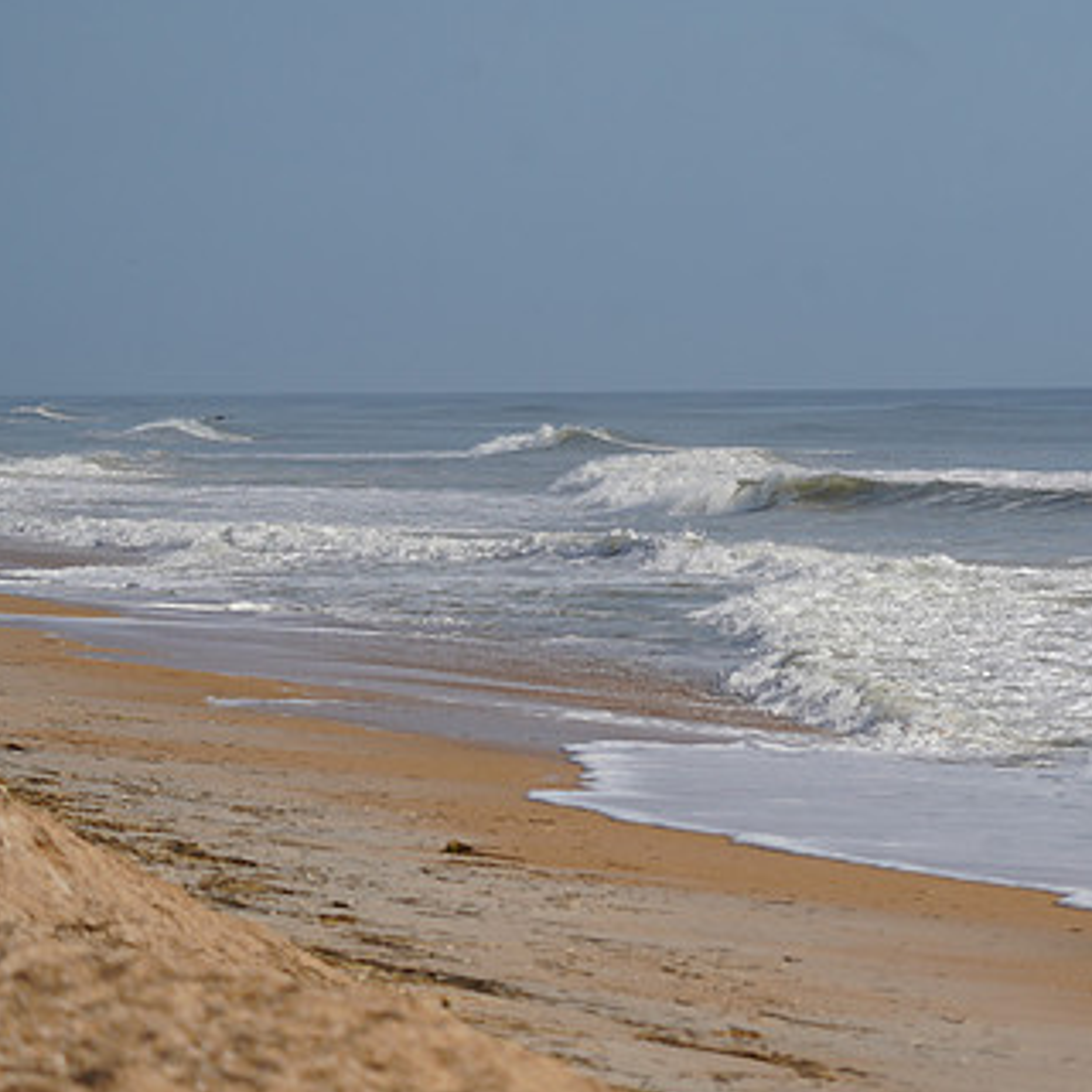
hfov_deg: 5.7
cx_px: 891
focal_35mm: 308
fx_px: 10993
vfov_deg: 5.7
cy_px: 537
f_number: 5.6
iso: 200
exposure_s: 1/2000
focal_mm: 200
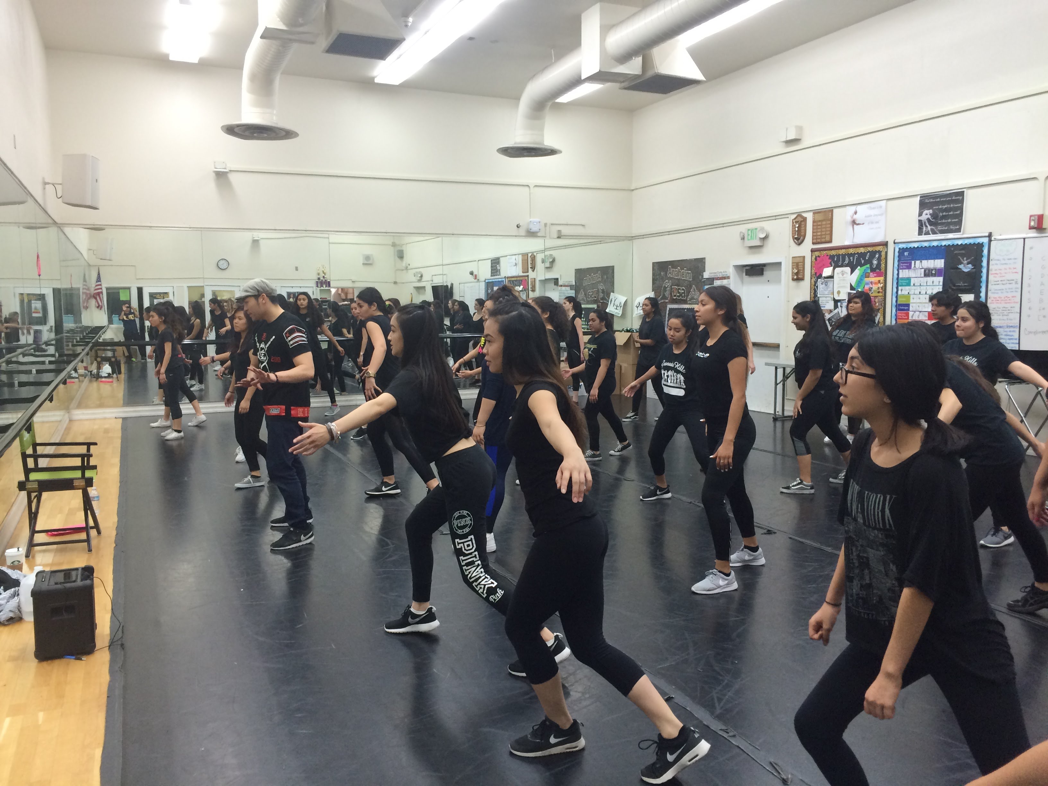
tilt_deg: -6.9
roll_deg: +1.4
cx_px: 524
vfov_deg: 48.2
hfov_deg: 61.7
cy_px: 393
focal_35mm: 29
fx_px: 878
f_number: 2.2
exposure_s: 1/30
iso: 40
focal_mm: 4.15
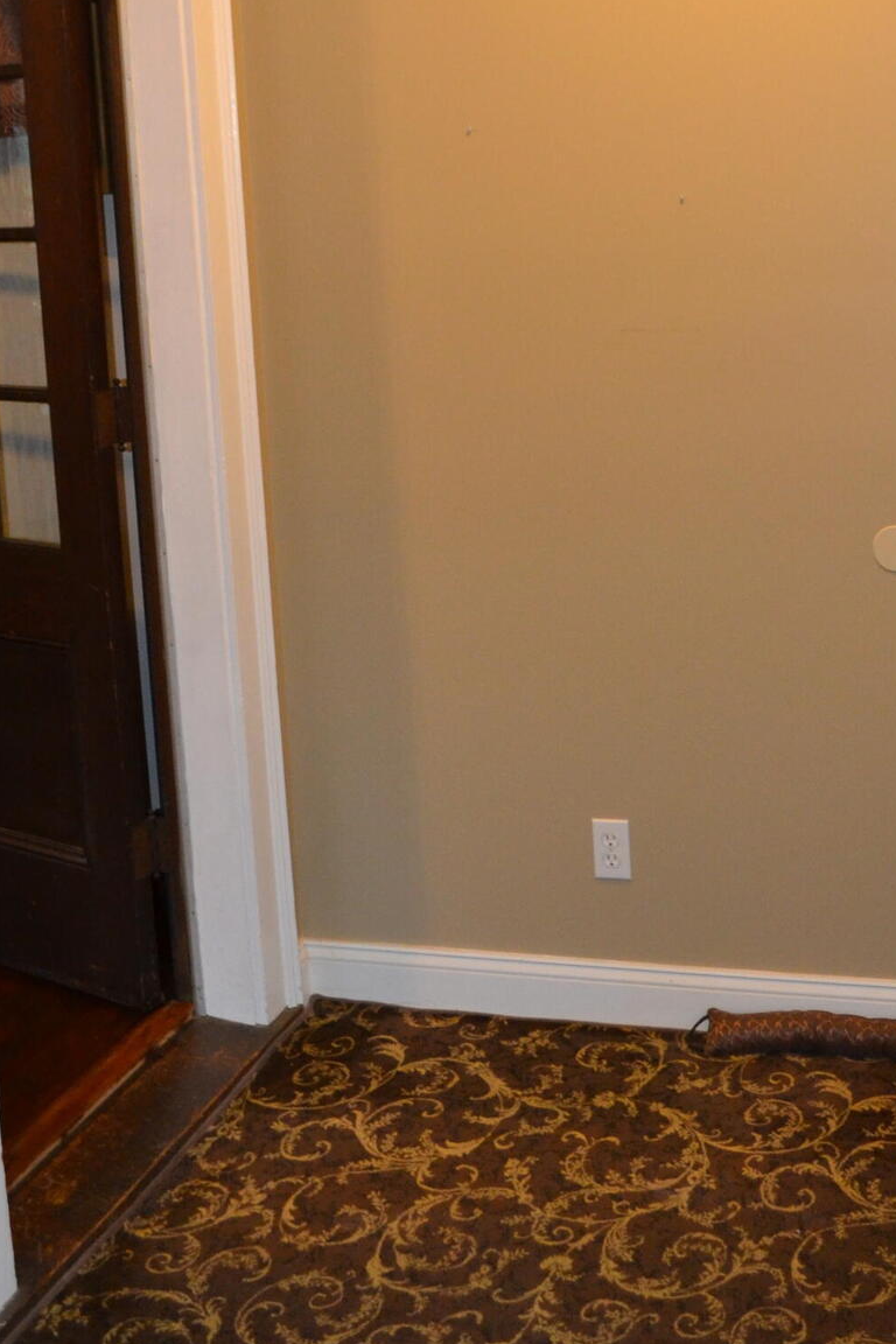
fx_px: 2016
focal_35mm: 54
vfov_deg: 36.1
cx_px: 555
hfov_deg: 25.0
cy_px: 341
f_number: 3.5
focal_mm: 18
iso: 1000
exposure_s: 1/60
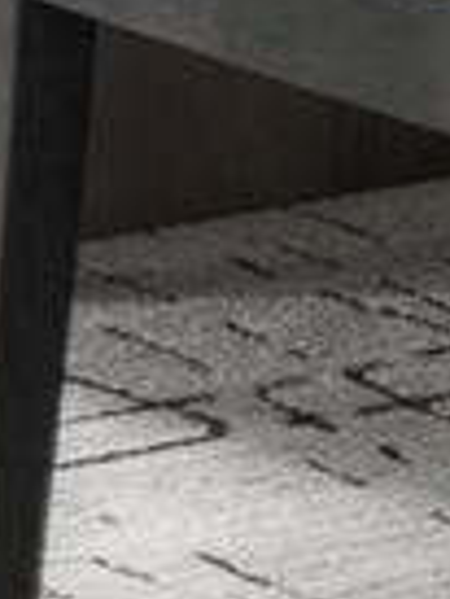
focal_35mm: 420
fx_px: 7269
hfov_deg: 3.5
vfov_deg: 4.4
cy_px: -1701
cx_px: 638
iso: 400
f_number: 1.8
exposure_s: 1/25
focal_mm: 50
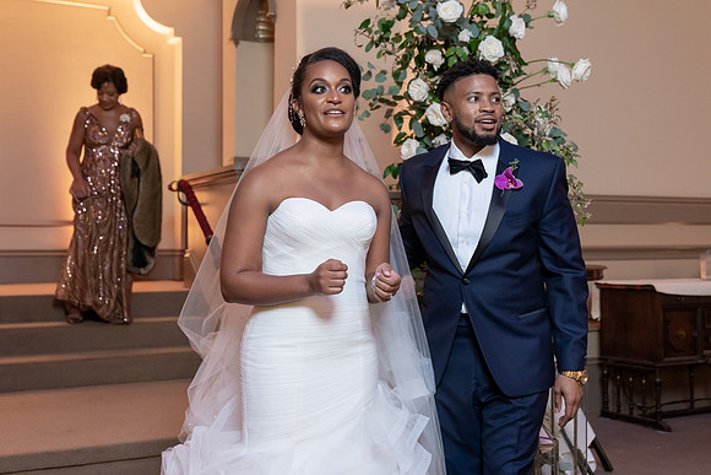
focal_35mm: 44
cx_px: 383
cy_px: 219
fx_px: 877
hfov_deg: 44.1
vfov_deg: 30.3
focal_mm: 41
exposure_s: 1/100
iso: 2000
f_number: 4
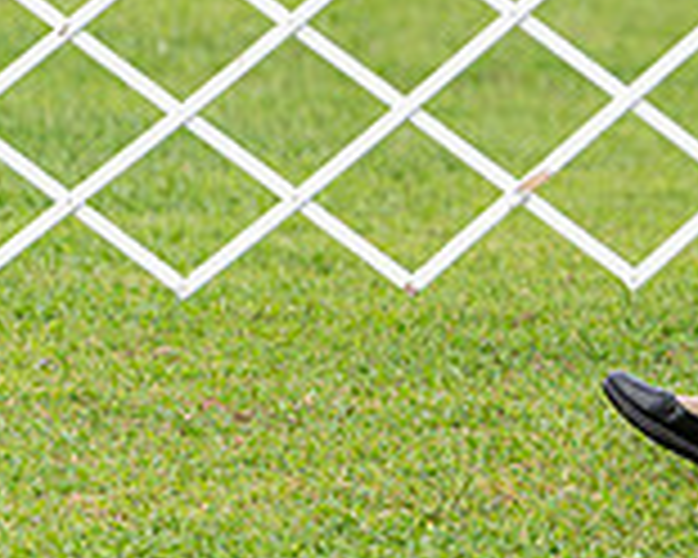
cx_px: 1135
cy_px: -110
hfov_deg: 2.8
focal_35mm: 694
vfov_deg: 2.2
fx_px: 14337
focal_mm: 197
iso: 250
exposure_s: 1/1000
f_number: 4
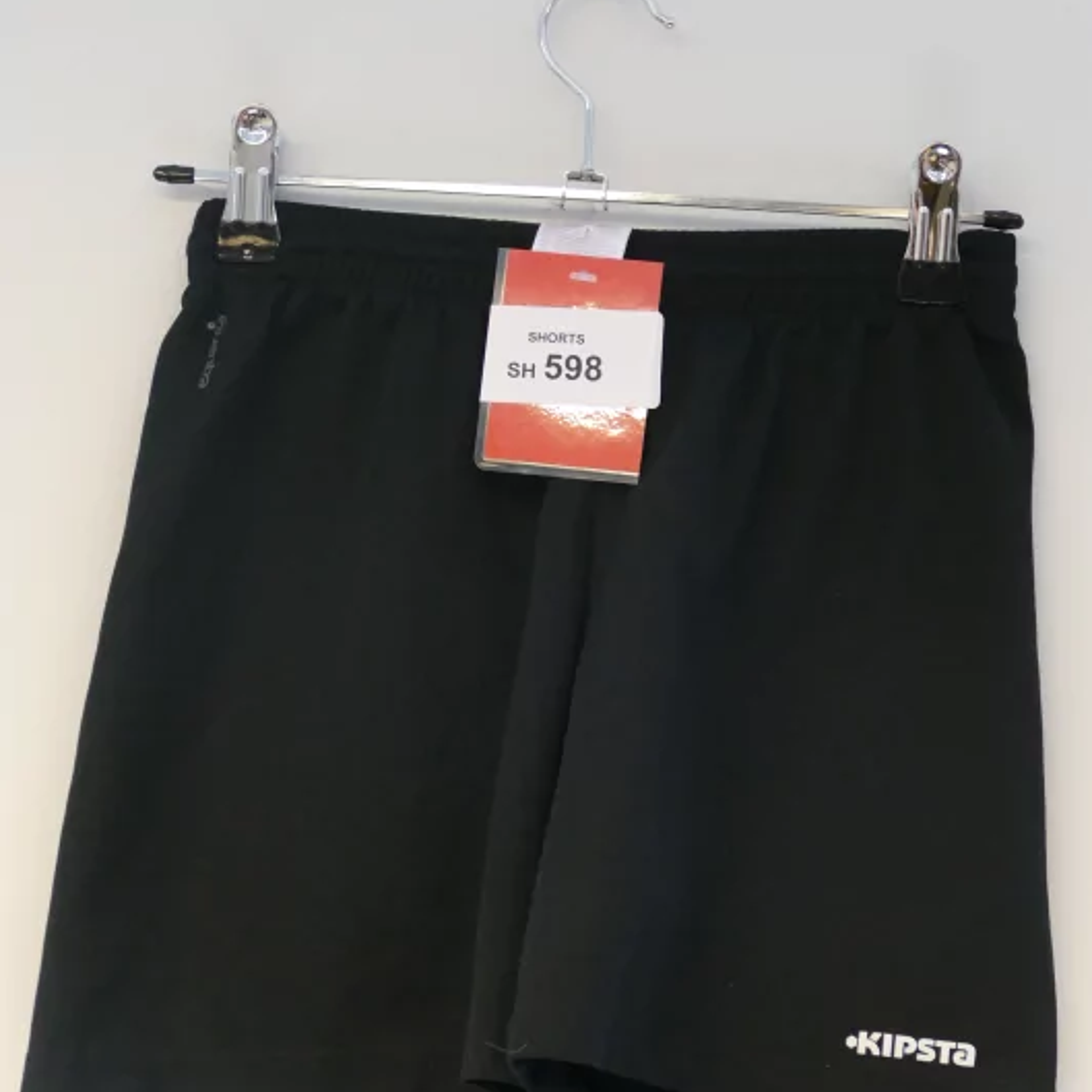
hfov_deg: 16.7
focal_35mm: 104
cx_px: 548
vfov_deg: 16.7
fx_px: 3712
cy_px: 681
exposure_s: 1/80
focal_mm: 29.59
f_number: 3.7
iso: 1600
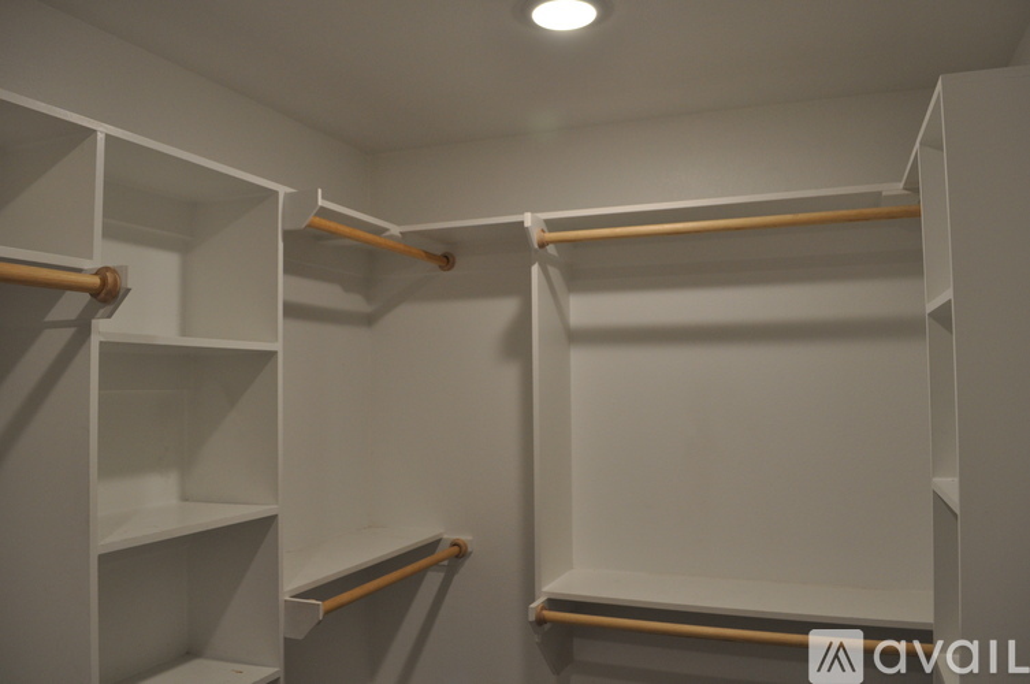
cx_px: 515
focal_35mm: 27
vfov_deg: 47.8
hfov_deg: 67.4
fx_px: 771
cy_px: 342
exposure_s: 1/60
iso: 640
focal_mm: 18
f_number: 5.6
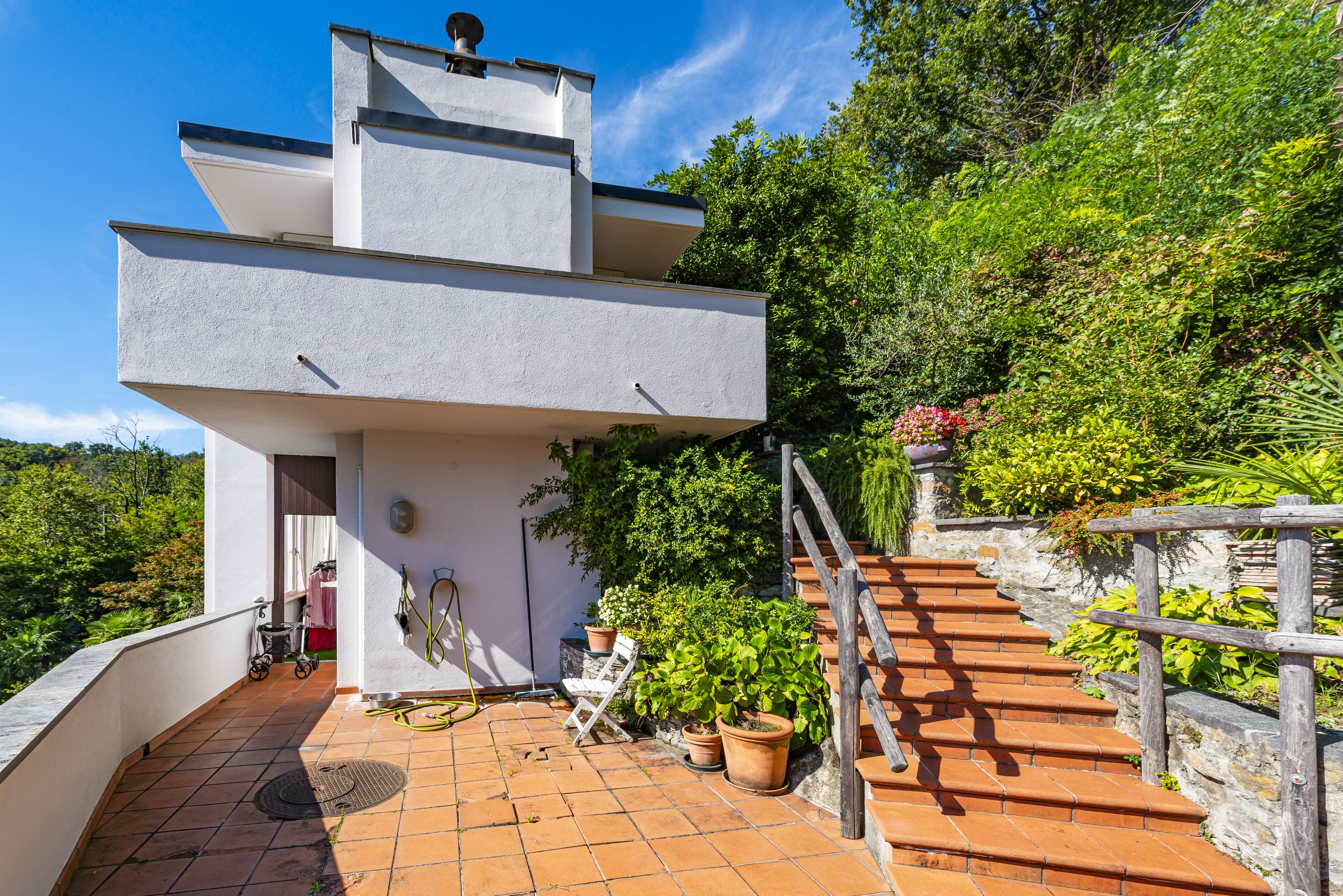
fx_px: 522
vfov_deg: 81.3
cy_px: 448
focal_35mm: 14
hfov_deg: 104.2
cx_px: 672
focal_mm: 14
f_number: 9
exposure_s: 1/250
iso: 100
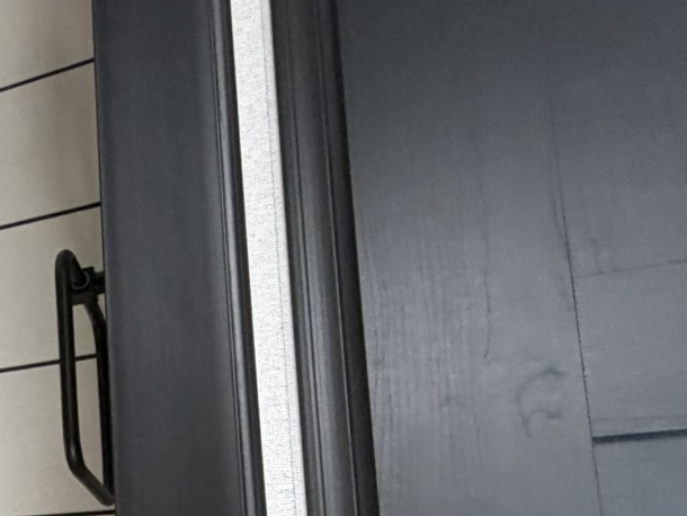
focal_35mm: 47
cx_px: -349
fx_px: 933
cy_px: 540
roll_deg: -1.2
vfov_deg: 28.6
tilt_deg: +8.6
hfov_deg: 27.5
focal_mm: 2.22
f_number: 2.2
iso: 320
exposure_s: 1/75
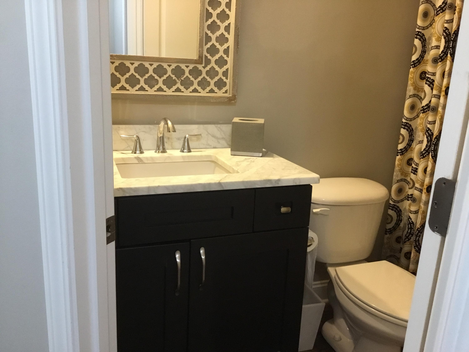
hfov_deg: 58.4
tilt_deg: -15.7
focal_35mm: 31
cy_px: 176
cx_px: 234
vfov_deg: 45.4
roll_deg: -2.8
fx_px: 420
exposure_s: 1/30
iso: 200
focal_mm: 3.3
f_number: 2.4
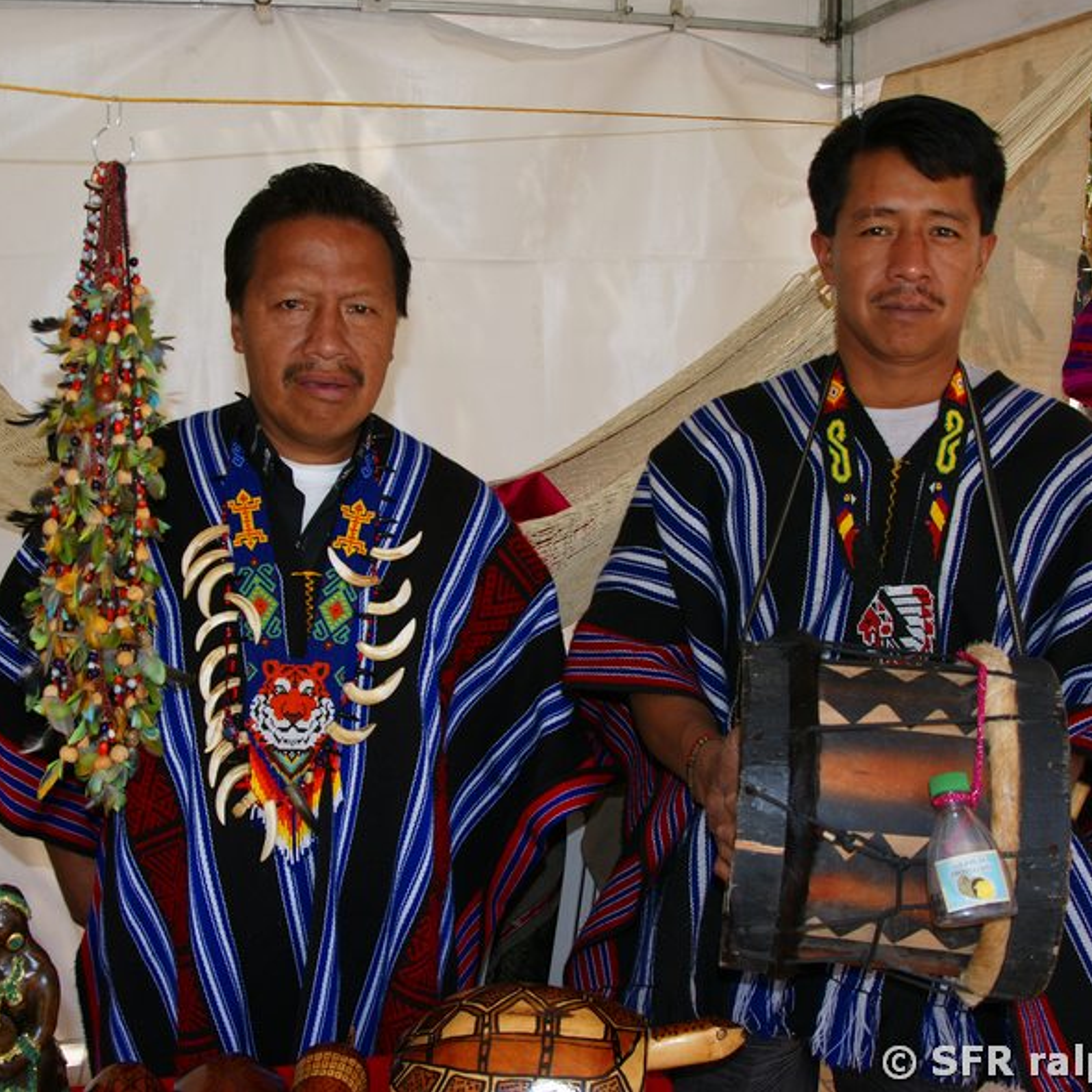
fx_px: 1249
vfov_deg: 47.2
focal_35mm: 35
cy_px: 539
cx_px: 518
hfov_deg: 47.2
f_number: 5.6
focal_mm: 18
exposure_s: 1/200
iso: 200
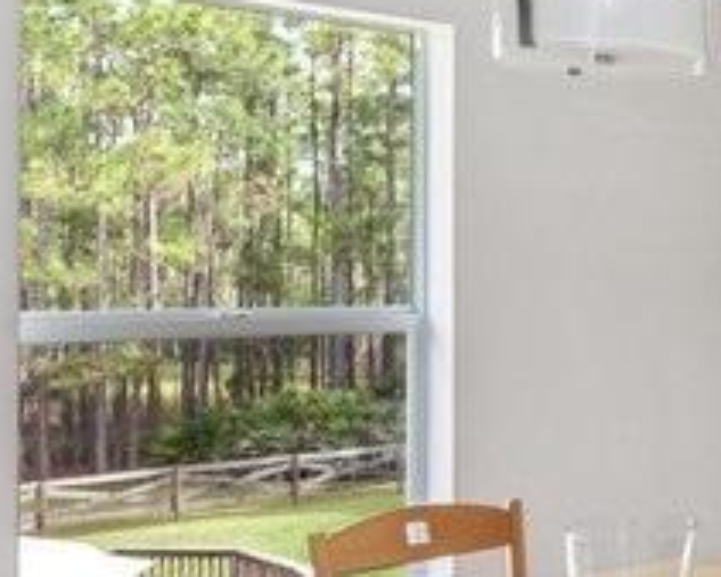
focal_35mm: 64
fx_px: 1366
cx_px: 1112
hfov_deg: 23.2
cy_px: 266
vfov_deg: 23.9
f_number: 8
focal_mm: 16
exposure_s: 1/2.5
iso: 100
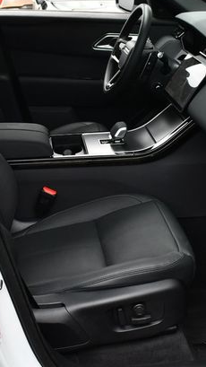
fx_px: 573
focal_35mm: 59
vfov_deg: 35.4
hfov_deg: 20.4
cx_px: 115
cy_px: 186
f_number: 5.6
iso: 200
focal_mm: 18
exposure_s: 1/250
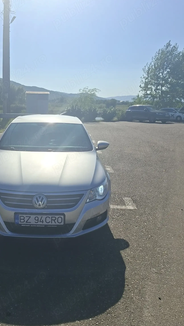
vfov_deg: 66.1
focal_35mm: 29
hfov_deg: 39.3
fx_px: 252
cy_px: 165
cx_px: 49
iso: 50
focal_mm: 5.54
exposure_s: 1/5376
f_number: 1.8
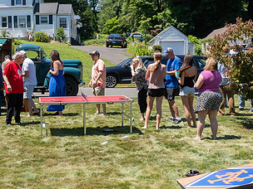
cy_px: 85
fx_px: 402
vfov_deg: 26.5
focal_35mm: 55
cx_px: 83
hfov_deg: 34.6
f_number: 8
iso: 640
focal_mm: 20
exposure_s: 1/1000
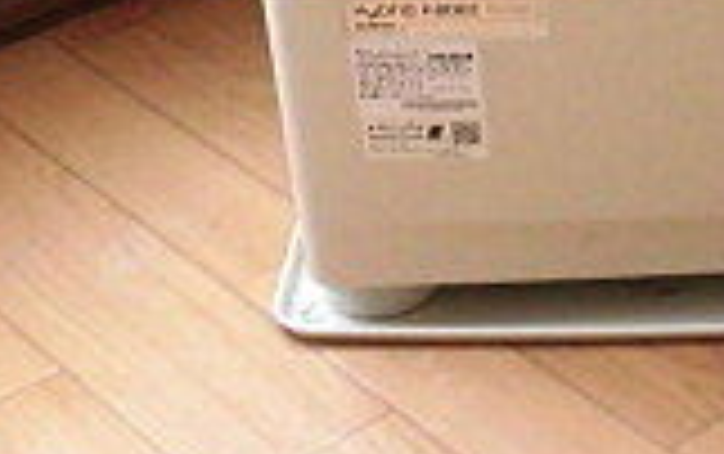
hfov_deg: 17.0
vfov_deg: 10.8
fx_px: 2331
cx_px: 814
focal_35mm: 118
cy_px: -207
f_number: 3.3
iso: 160
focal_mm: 4.98
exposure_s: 1/80
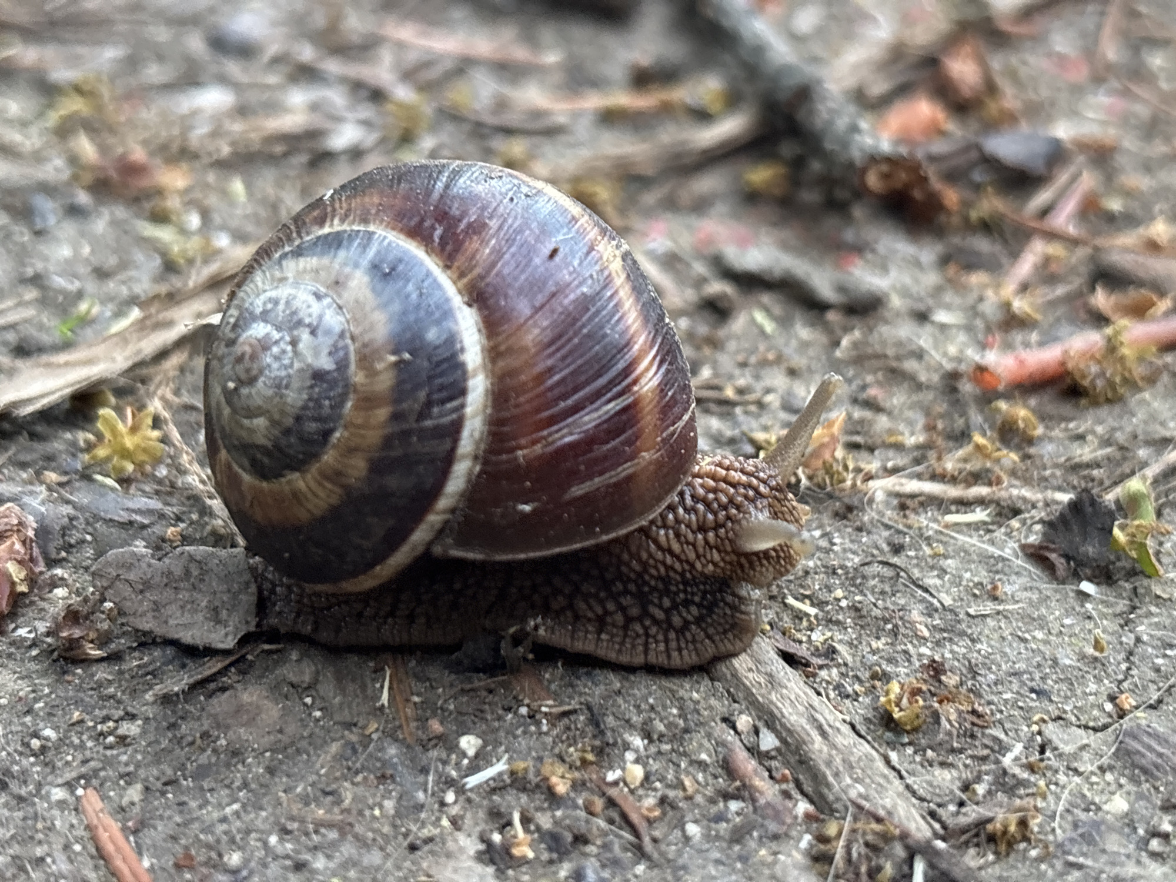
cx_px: 588
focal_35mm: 52
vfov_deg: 28.0
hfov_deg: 36.8
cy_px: 441
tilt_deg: -34.2
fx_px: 1767
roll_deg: +0.5
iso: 320
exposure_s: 1/38
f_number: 1.6
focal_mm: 5.96
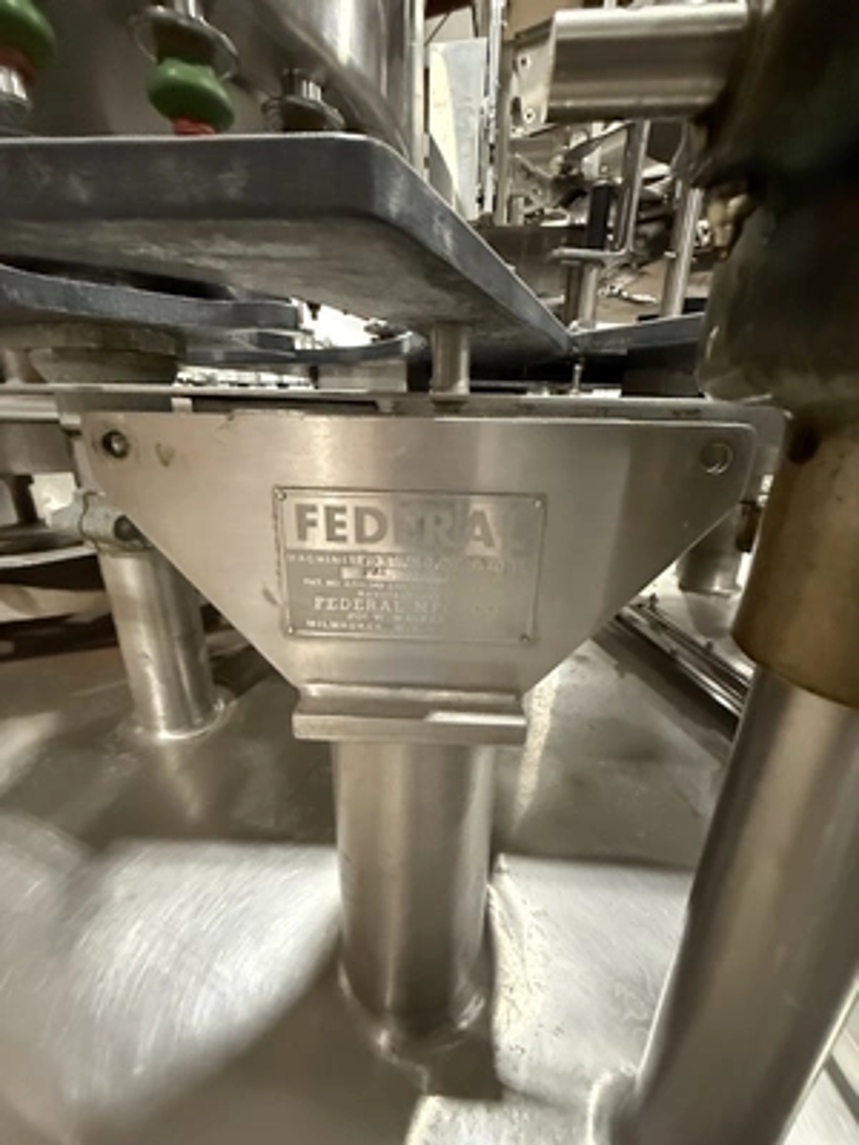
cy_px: 572
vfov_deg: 102.1
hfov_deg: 85.7
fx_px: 463
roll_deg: -2.0
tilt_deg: -19.0
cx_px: 430
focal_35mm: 14
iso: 1250
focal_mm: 2.22
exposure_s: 1/60
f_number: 2.2
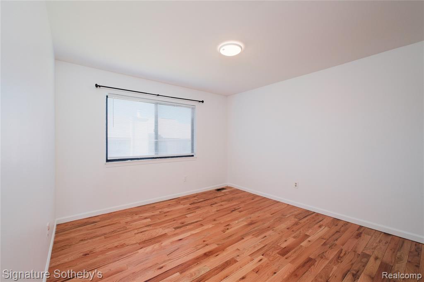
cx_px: 212
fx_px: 177
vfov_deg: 77.3
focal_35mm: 15
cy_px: 141
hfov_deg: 100.4
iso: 640
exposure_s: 1/125
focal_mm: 10
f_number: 7.1
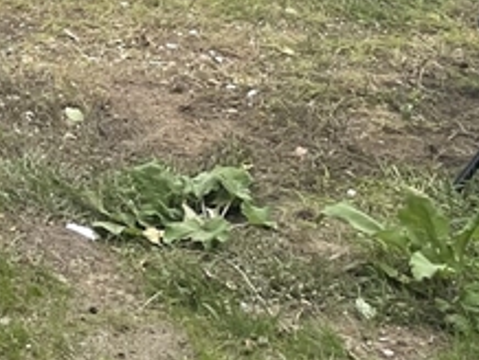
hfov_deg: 13.5
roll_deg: +2.6
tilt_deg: -5.3
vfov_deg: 11.2
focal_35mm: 122
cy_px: -334
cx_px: -519
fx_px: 1690
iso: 32
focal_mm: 4.2
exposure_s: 1/1092
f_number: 1.6
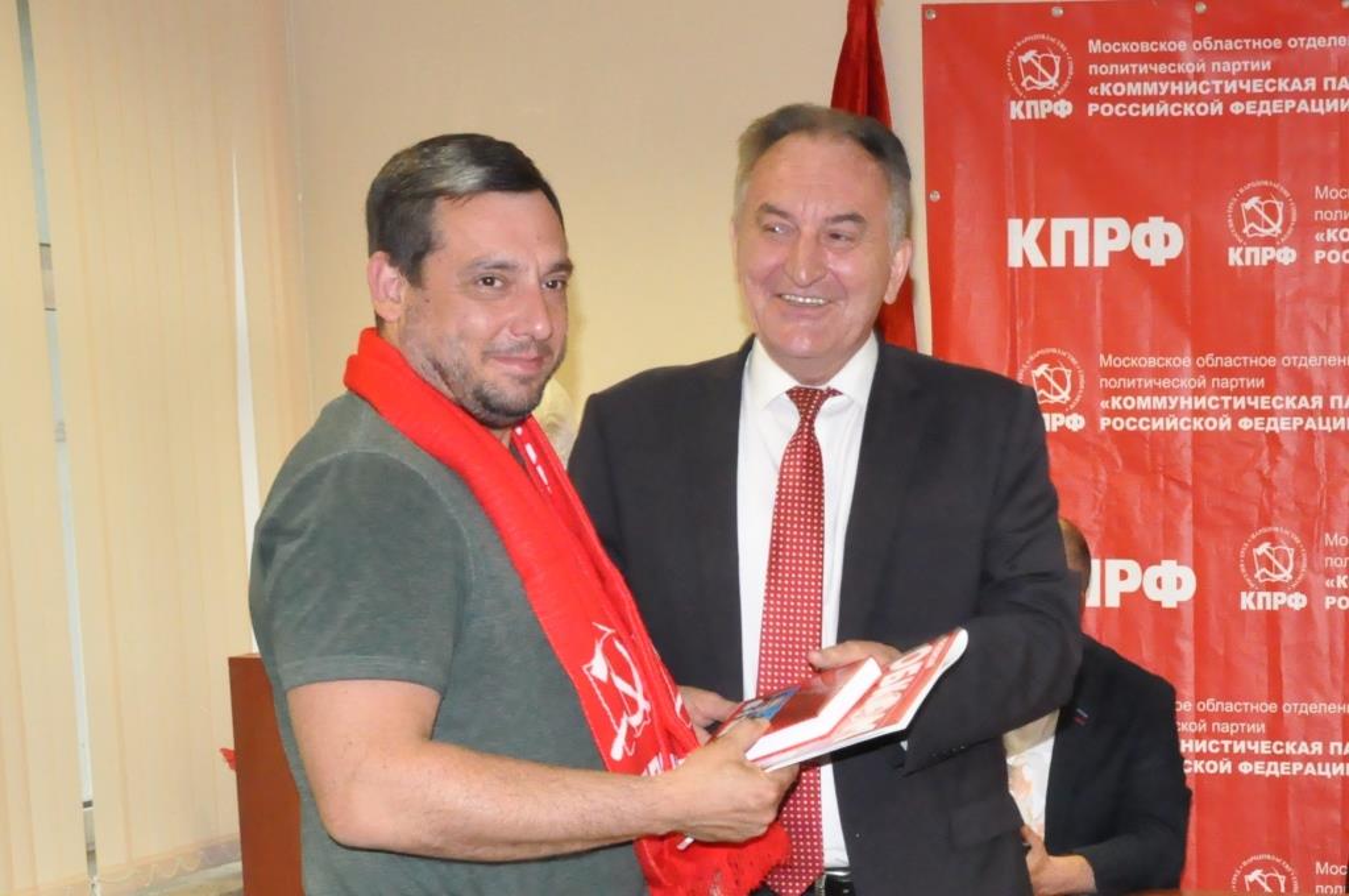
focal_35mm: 33
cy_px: 448
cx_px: 674
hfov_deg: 57.3
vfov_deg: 39.9
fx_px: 1235
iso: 3200
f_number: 11
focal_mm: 22
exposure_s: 1/30
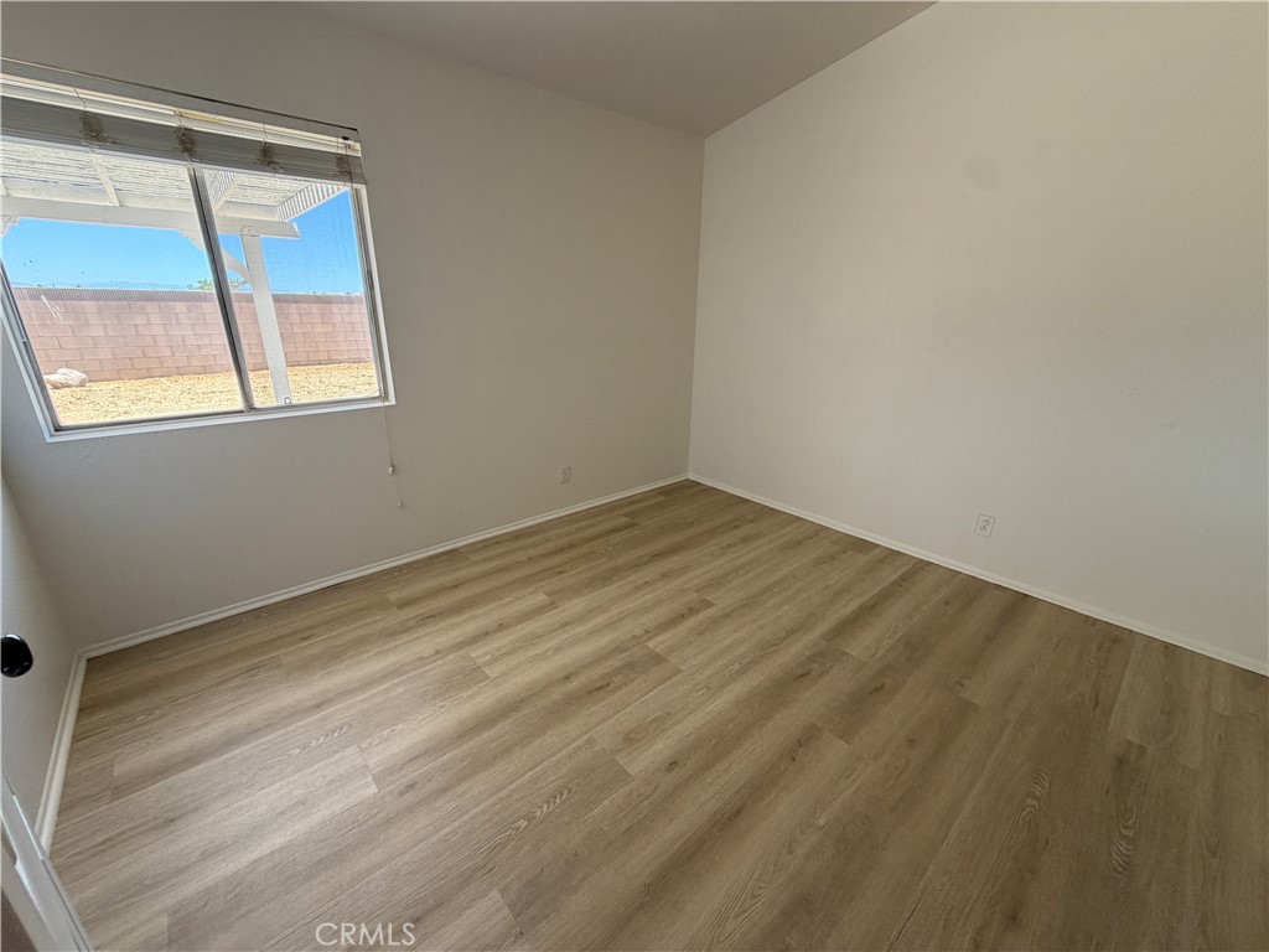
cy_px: 476
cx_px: 634
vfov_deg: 85.7
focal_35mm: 14
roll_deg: -0.3
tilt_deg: -18.8
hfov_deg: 102.1
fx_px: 513
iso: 125
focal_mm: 2.22
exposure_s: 1/121
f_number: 2.2
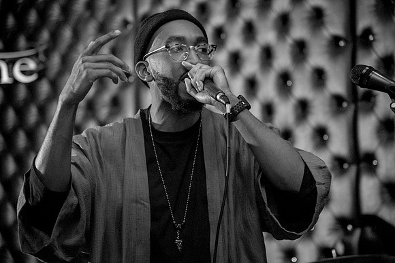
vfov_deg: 12.2
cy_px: 132
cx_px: 198
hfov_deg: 18.3
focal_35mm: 112
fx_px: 1229
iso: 6400
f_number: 4
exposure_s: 1/200
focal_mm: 112
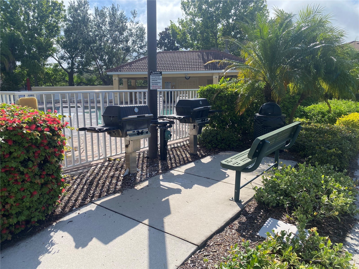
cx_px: 180
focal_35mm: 26
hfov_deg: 67.3
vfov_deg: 53.1
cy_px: 134
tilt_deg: -9.5
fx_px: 270
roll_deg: +3.0
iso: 32
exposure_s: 1/2141
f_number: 1.8
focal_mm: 4.25
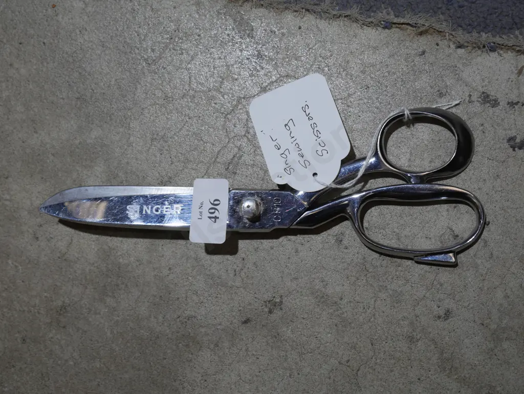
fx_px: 757
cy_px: 197
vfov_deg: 29.1
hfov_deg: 38.2
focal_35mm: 50
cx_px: 262
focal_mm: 25
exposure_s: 1/60
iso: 250
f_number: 5.3
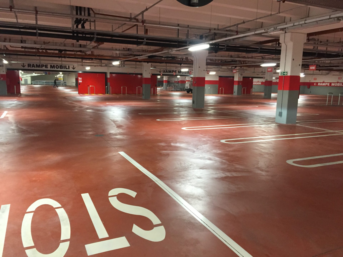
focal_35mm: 29
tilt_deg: -9.5
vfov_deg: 48.2
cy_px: 128
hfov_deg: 61.7
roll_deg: -1.4
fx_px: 287
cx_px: 172
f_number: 2.2
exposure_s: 1/20
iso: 250
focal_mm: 4.15
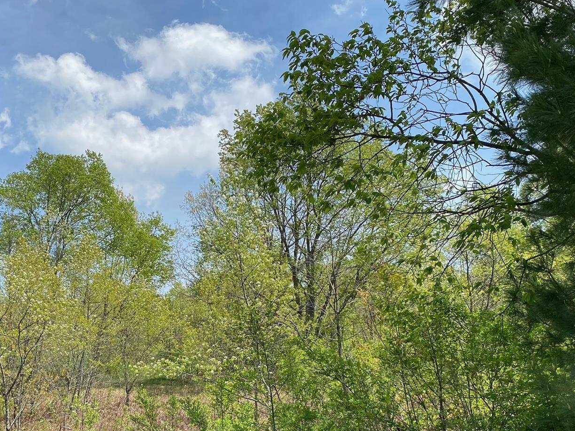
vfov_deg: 32.8
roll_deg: -1.2
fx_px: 714
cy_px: 332
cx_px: 210
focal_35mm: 43
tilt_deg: +11.2
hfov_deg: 43.5
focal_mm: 4.25
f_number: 1.8
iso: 32
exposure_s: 1/1838
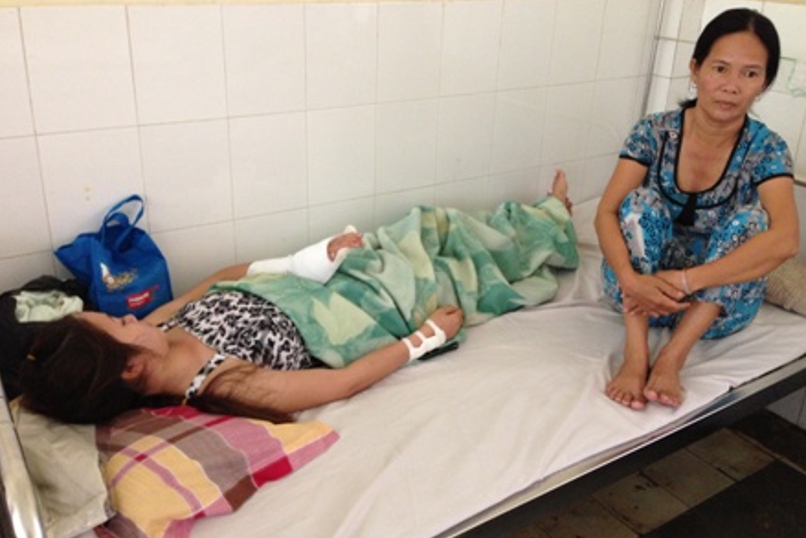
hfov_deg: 54.4
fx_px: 784
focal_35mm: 35
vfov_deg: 37.8
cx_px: 404
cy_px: 242
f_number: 2.4
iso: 250
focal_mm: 4.13
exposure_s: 1/20
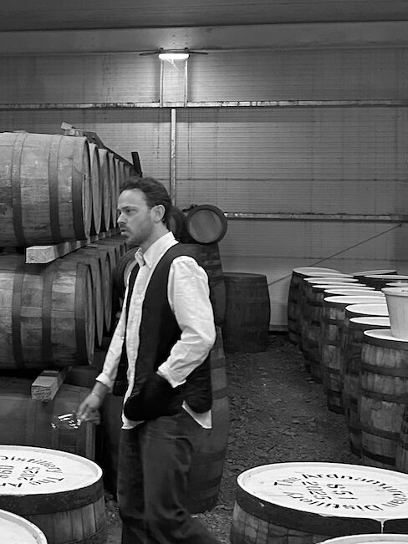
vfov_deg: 32.5
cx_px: 20
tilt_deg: +0.6
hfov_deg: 23.9
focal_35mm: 59
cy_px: 192
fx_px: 928
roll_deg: -1.3
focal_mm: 6.86
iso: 500
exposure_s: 1/50
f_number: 1.78
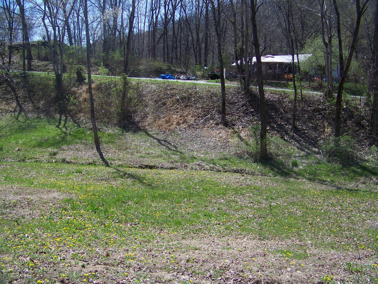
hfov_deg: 43.9
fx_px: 470
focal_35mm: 43
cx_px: 189
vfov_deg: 33.6
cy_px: 142
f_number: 2.8
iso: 64
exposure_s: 1/800
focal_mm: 6.75
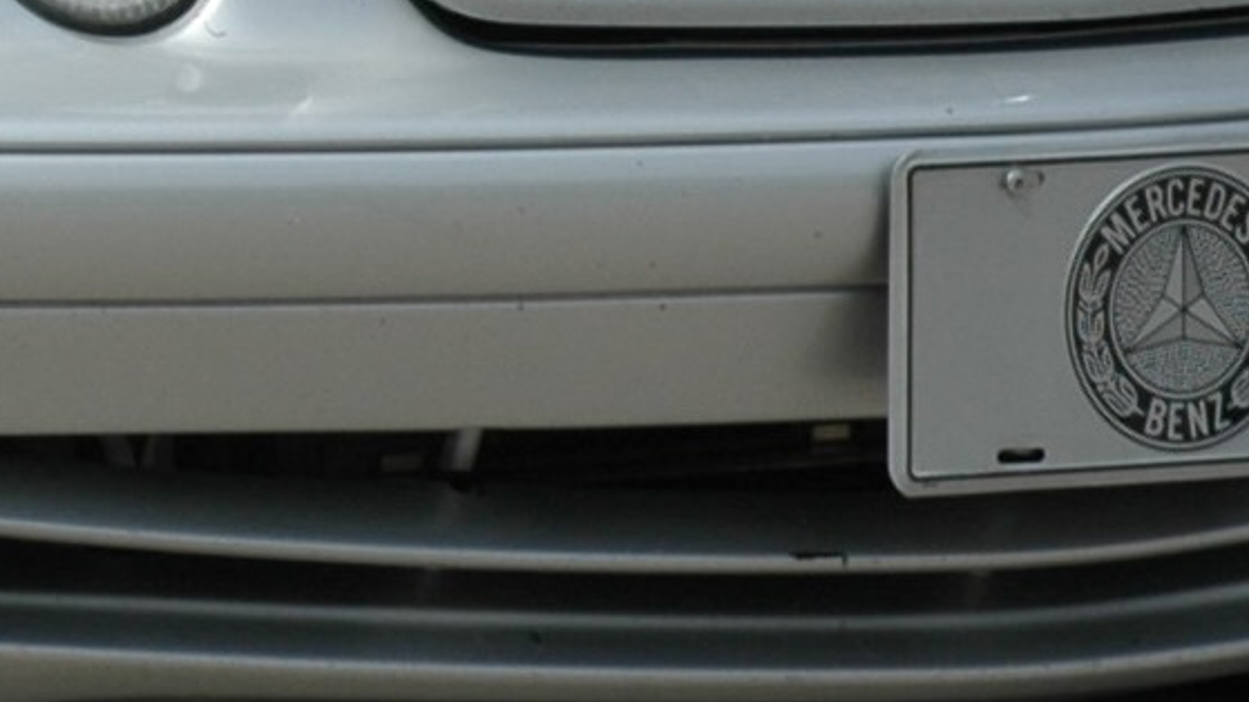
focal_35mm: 425
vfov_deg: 2.8
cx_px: -611
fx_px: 14071
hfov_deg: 5.0
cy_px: -563
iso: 200
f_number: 11
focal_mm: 52
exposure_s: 1/500
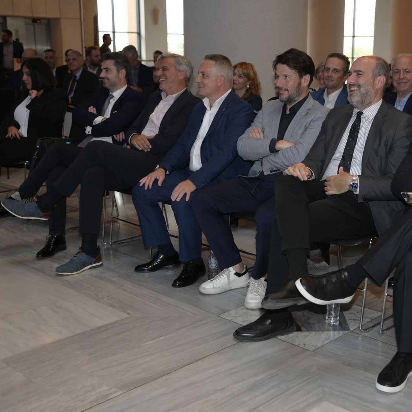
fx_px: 660
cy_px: 208
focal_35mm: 49
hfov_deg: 34.4
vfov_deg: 34.7
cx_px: 273
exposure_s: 1/160
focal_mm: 38
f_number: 4
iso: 2000
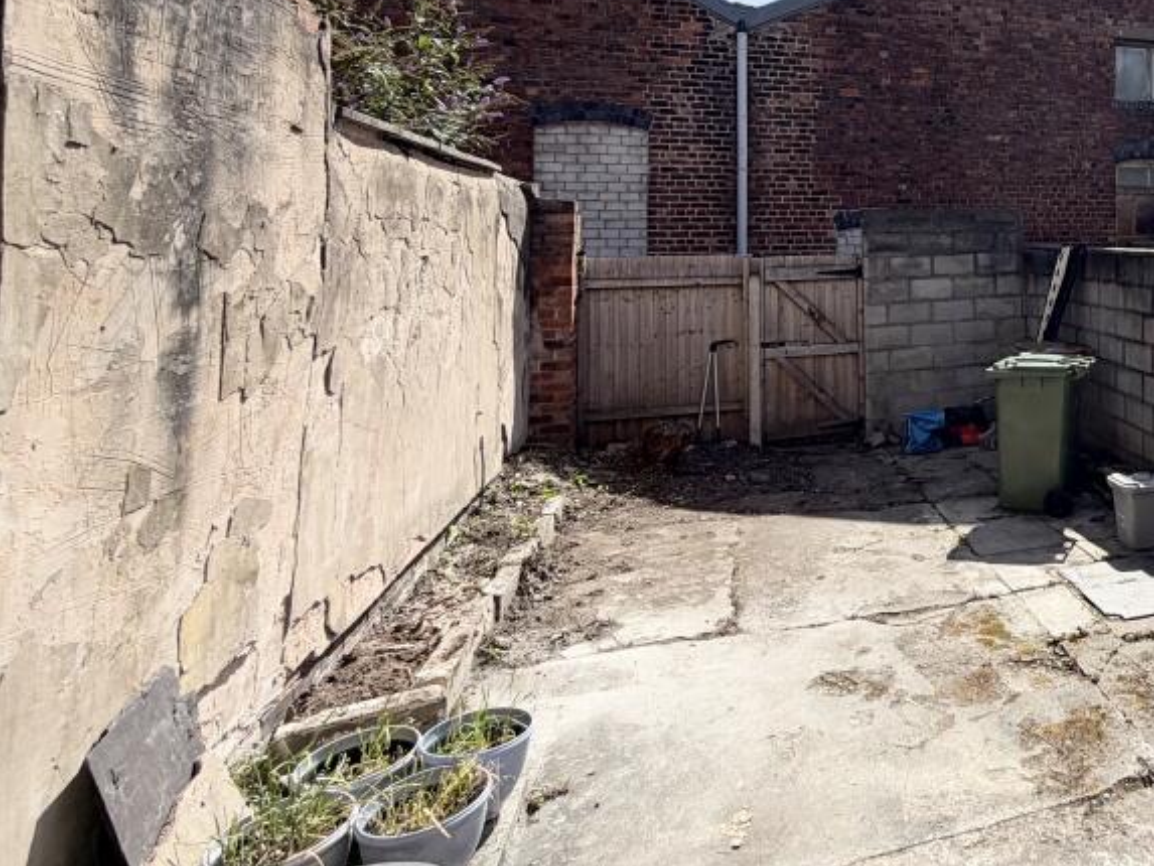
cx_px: 1027
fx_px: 834
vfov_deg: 52.7
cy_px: 226
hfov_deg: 59.6
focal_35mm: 25
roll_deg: +0.4
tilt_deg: +0.6
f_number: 2.2
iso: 20
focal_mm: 2.22
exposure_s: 1/1017
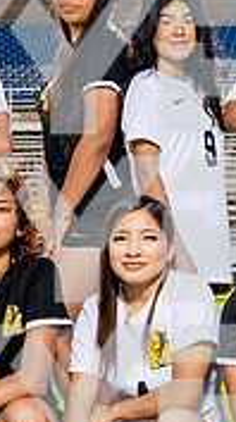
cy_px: 231
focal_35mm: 88
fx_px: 983
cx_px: 136
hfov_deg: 13.7
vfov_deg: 24.2
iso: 320
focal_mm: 33
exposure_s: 1/250
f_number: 11
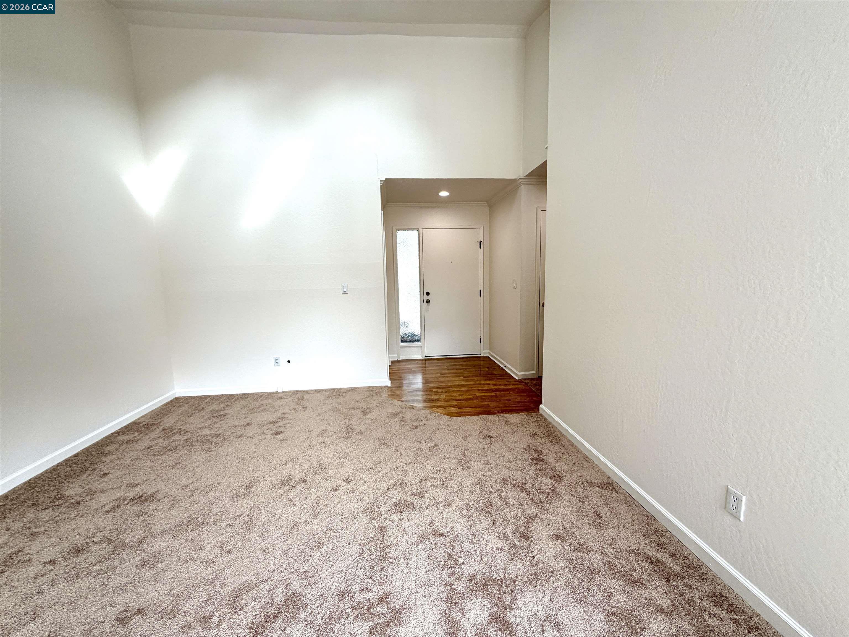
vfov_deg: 85.7
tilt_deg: -7.8
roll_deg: +2.0
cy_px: 318
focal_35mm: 14
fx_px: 343
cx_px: 424
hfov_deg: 102.1
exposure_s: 1/121
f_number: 2.2
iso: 50
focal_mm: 2.22
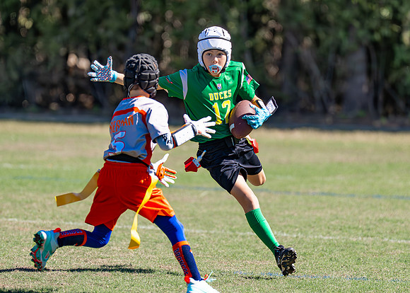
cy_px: 145
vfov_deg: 3.3
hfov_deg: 4.6
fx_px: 5067
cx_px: 210
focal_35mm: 435
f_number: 2.8
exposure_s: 1/4000
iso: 200
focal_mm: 200
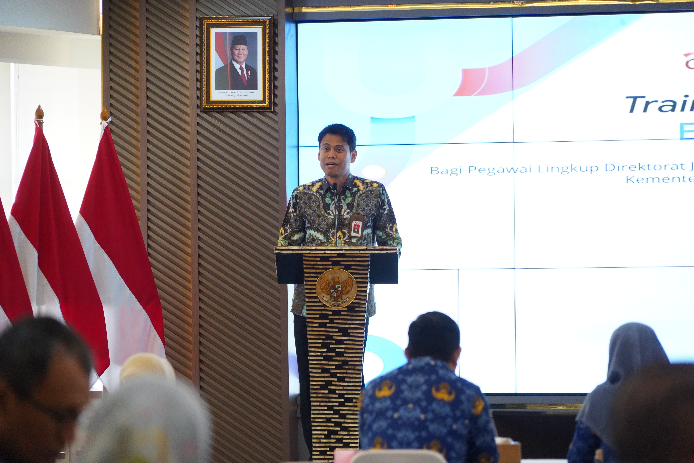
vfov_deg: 6.1
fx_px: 4356
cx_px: 347
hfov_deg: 9.1
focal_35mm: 226
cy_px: 232
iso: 6400
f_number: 6.3
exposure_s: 1/160
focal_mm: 226
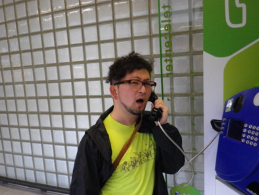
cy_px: 110
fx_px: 240
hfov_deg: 56.8
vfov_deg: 44.1
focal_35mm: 32
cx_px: 136
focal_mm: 5
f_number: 3.2
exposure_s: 1/50
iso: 500
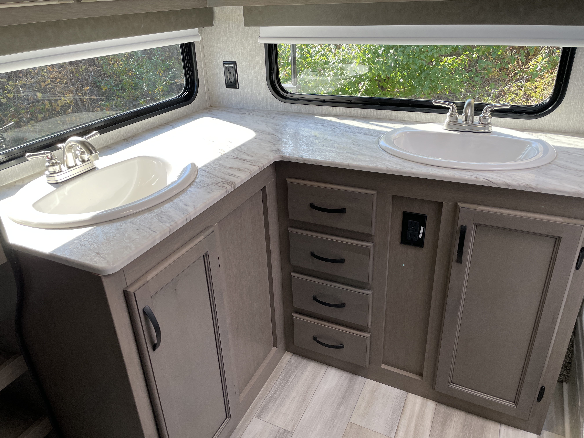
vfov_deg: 53.1
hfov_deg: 67.3
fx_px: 439
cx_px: 292
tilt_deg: -23.4
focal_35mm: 26
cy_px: 219
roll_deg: +1.2
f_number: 1.6
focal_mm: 4.2
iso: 64
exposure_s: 1/121
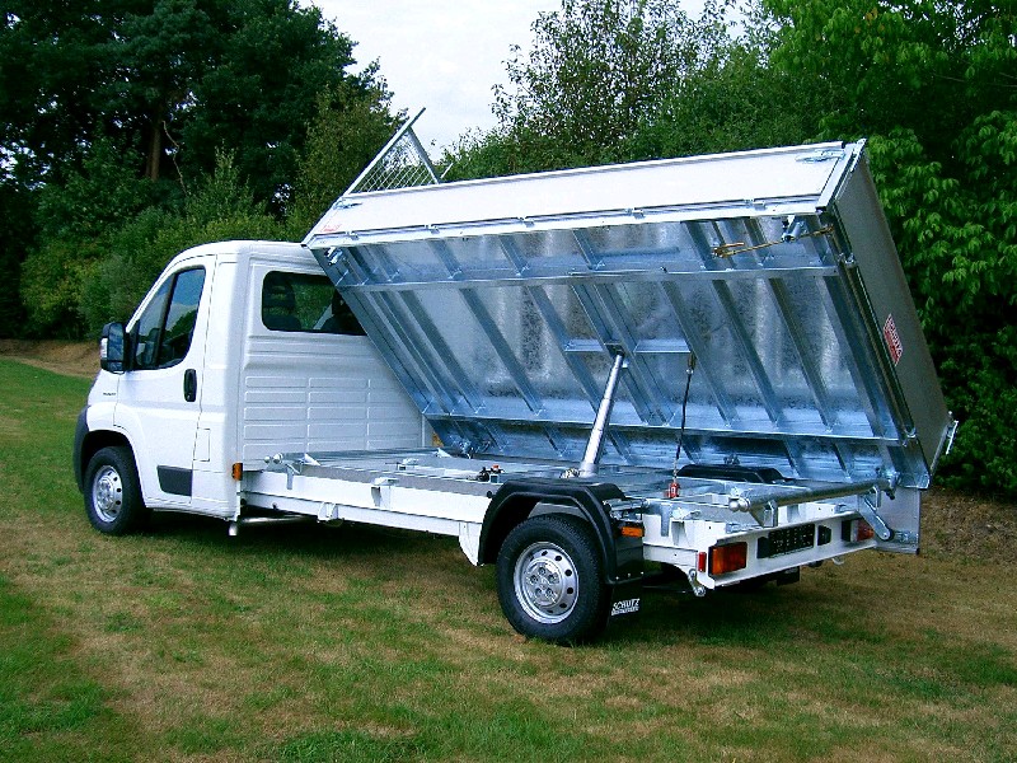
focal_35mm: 39
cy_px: 382
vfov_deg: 36.8
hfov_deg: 47.9
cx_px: 508
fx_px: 1146
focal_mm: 8
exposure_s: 1/640
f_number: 4.8
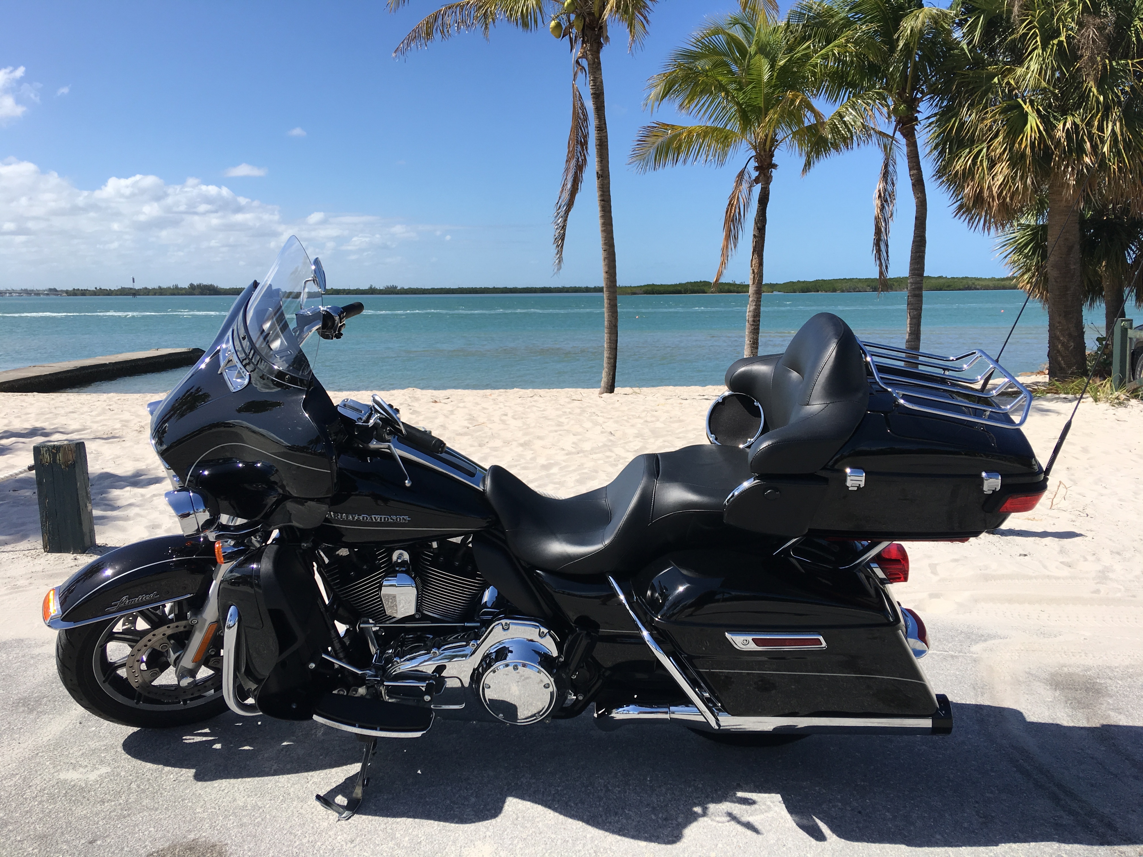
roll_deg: +0.3
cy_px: 428
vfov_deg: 48.2
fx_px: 958
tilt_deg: -6.0
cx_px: 572
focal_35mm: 29
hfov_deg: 61.7
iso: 25
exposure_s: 1/1637
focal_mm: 4.15
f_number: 2.2
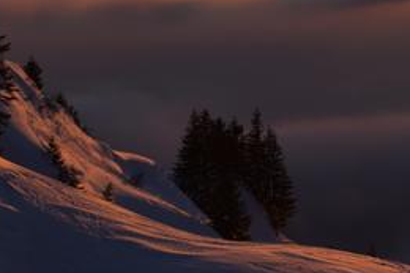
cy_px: 55
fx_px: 2834
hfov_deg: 8.2
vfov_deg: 5.5
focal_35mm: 249
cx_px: 418
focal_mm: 48
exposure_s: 1/200
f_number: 10
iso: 100
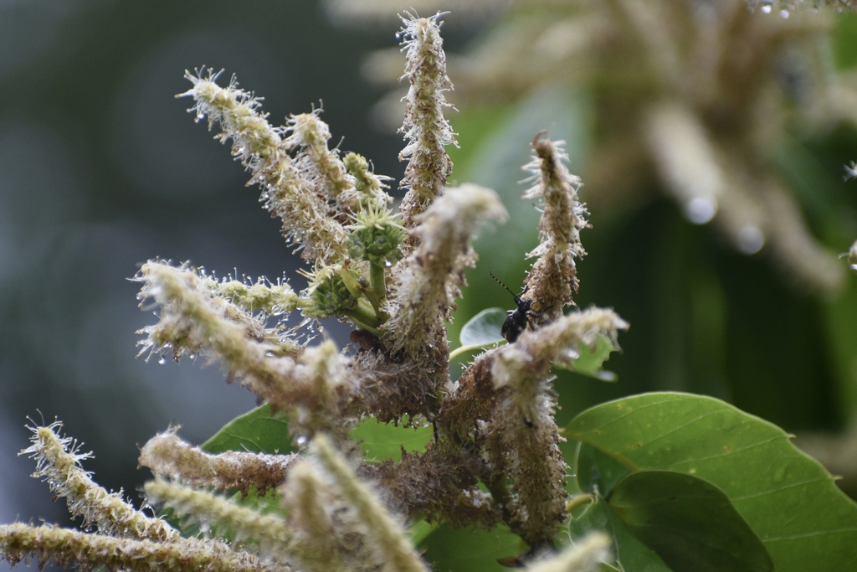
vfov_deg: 4.4
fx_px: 7499
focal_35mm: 315
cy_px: 286
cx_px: 428
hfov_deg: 6.5
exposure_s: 1/800
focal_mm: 210
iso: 640
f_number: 5.6
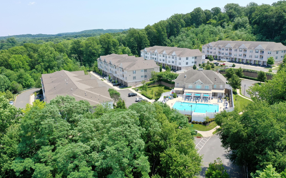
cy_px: 93
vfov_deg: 43.1
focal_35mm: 29
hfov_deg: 64.6
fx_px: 226
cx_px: 141
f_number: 5
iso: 100
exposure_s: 1/400
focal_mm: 10.26
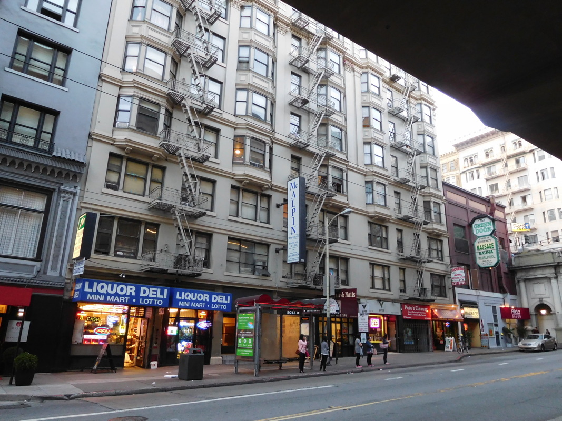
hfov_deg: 69.4
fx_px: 406
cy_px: 210
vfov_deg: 54.9
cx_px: 281
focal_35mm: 25
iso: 320
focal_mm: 4.5
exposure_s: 1/30
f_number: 3.4
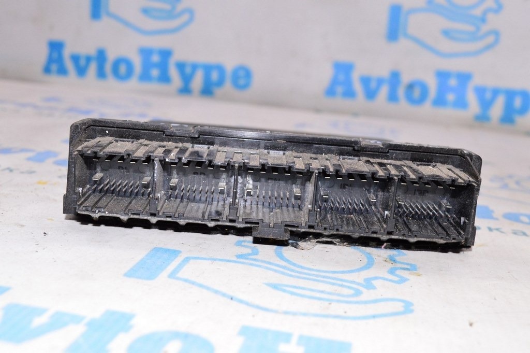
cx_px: 265
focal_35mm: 45
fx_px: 662
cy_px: 176
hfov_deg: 43.6
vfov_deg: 29.8
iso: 1600
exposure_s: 1/160
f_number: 8
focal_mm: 30
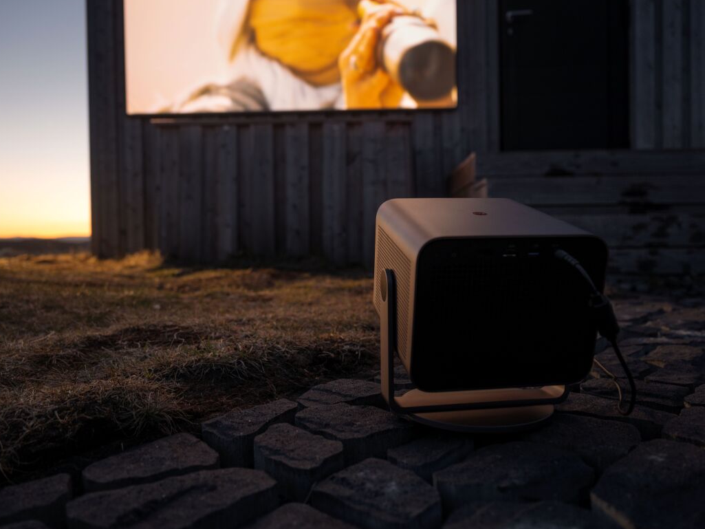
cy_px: 258
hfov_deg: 65.3
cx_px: 347
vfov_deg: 51.4
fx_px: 550
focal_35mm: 27
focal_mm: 24
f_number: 3.2
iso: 400
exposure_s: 1/13
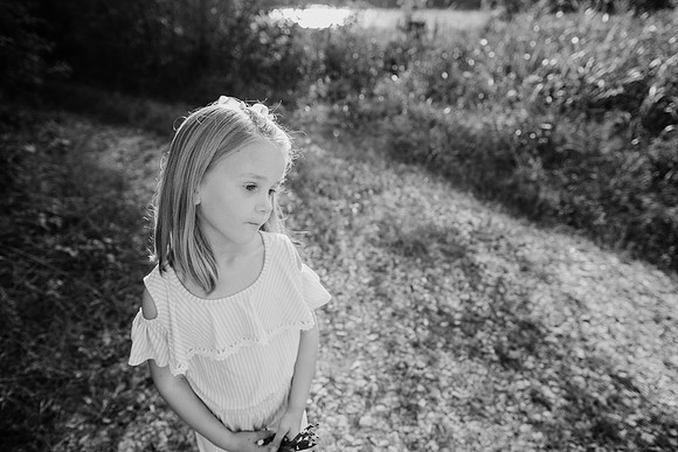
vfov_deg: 53.2
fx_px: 452
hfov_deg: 73.7
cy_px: 226
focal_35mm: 24
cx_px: 339
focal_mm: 24
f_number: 3.5
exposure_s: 1/640
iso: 200
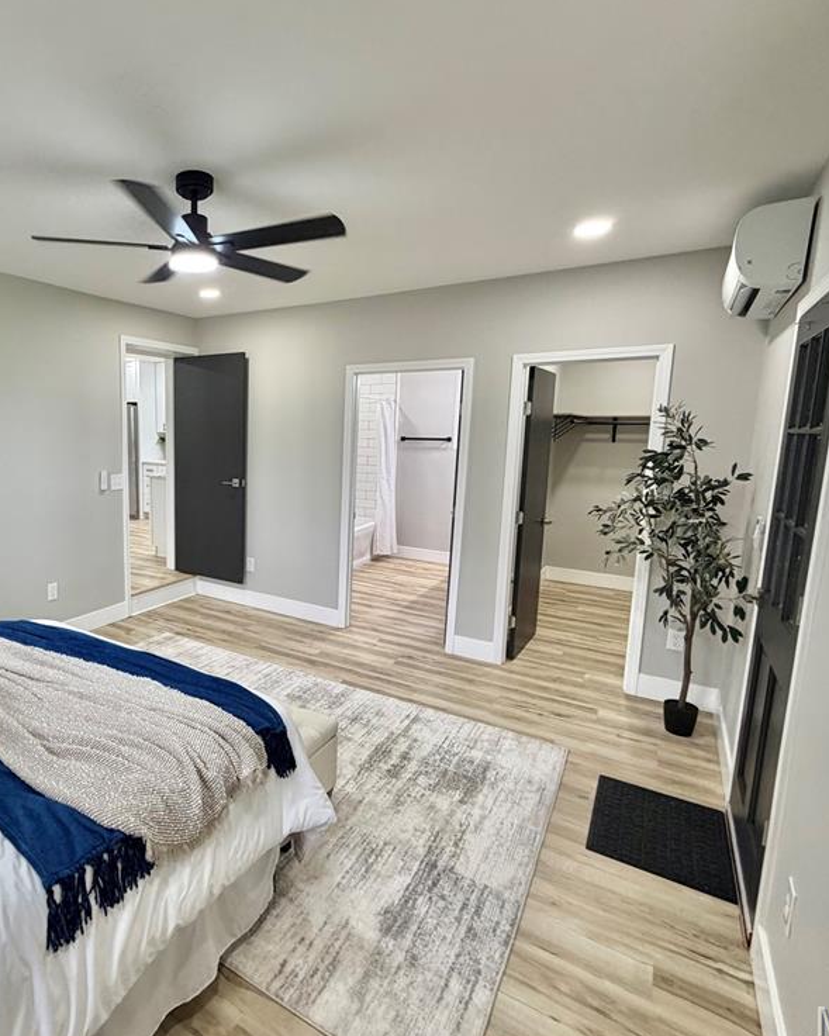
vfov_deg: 83.3
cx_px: 236
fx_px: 583
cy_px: 511
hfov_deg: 67.6
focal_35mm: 19
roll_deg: -0.2
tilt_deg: -7.6
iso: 250
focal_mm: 2.22
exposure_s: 1/120
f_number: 2.2
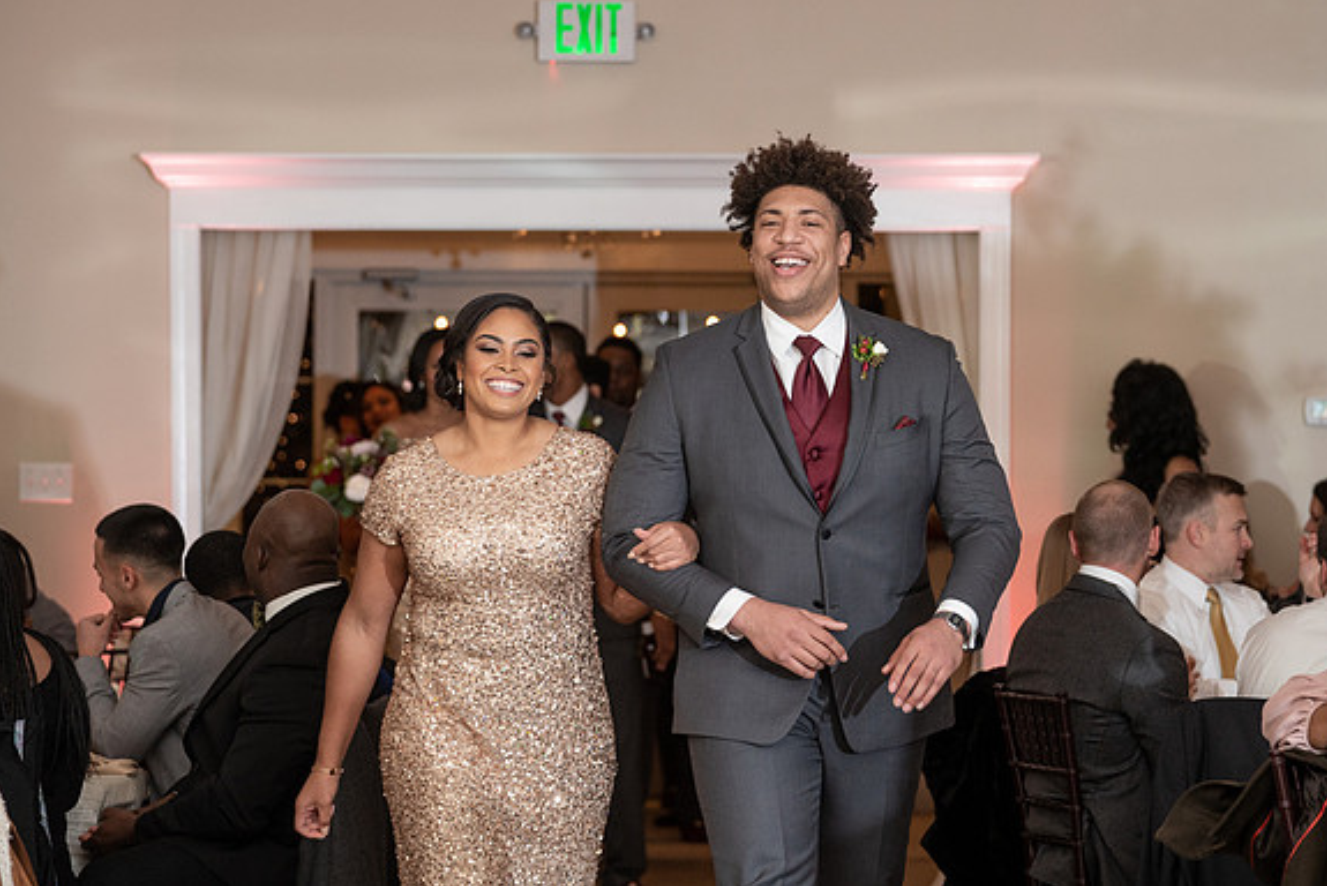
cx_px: 701
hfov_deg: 14.5
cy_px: 348
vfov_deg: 9.7
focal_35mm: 141
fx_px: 5200
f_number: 4
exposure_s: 1/200
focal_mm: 112
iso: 800
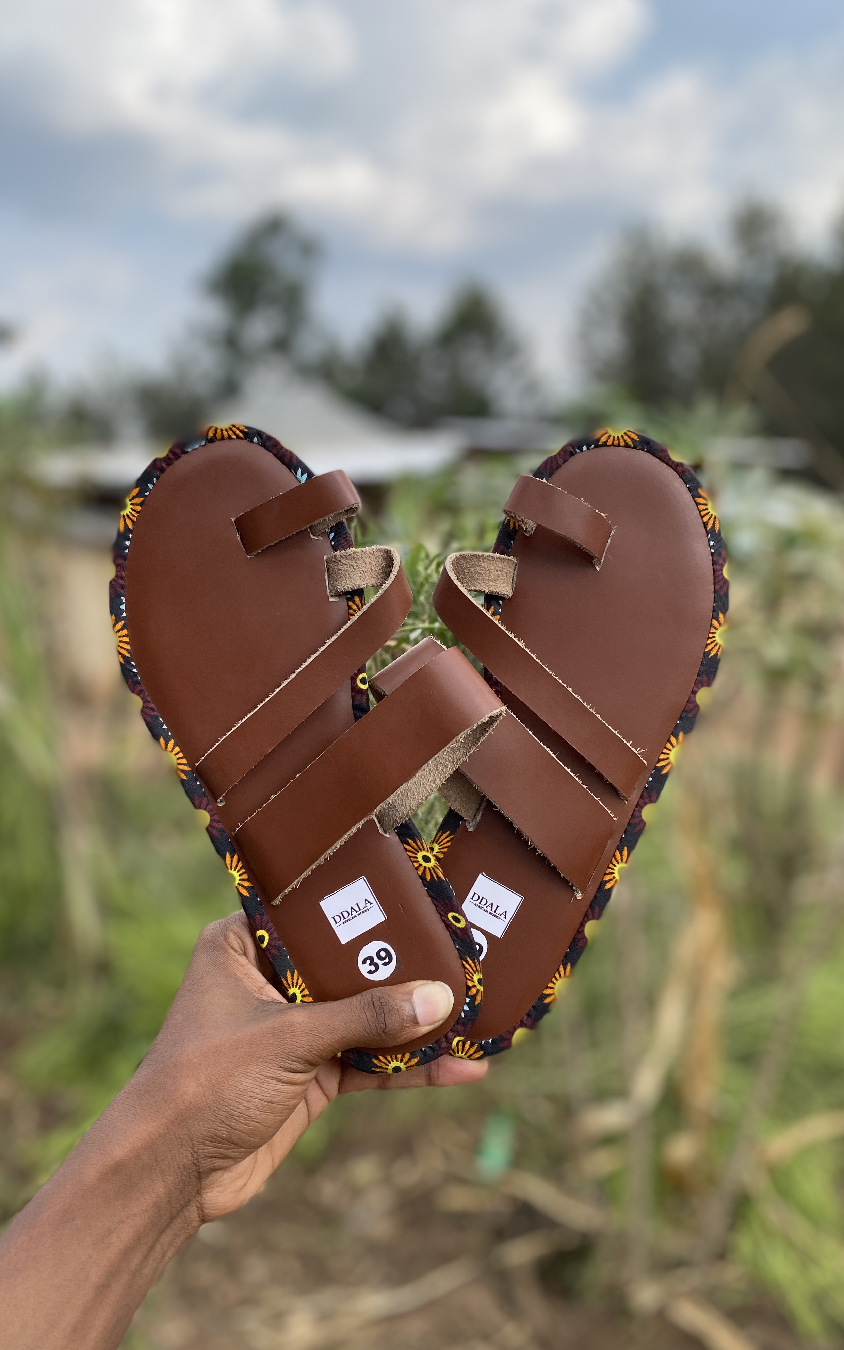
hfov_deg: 44.5
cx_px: 414
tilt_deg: -10.1
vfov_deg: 66.5
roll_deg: +2.3
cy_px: 672
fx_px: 1031
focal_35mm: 28
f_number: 1.8
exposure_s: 1/1082
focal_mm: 4.25
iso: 32
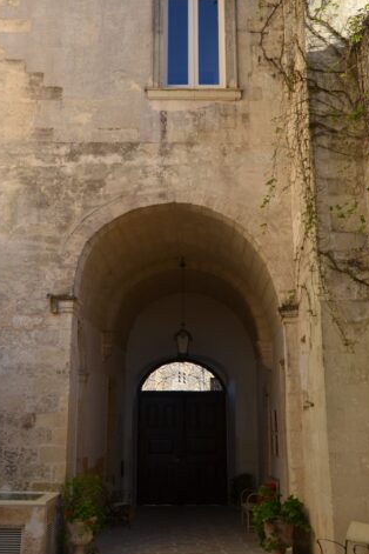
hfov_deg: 31.9
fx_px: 646
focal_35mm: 42
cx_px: 168
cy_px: 219
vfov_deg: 46.1
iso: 100
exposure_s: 1/125
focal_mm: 22
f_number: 5.6
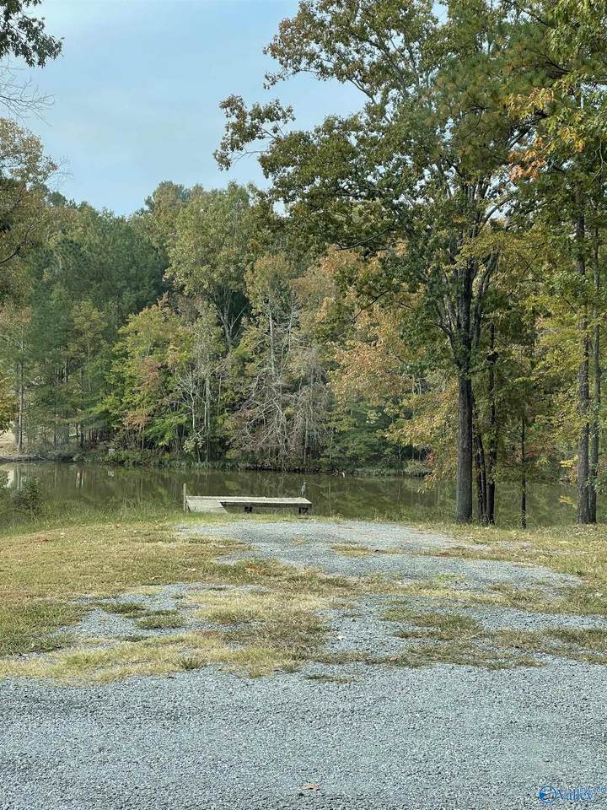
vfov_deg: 30.3
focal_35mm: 64
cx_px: 304
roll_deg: -1.3
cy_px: 405
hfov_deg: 22.9
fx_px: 1496
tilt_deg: -0.6
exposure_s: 1/182
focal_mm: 7.5
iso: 20
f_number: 2.2
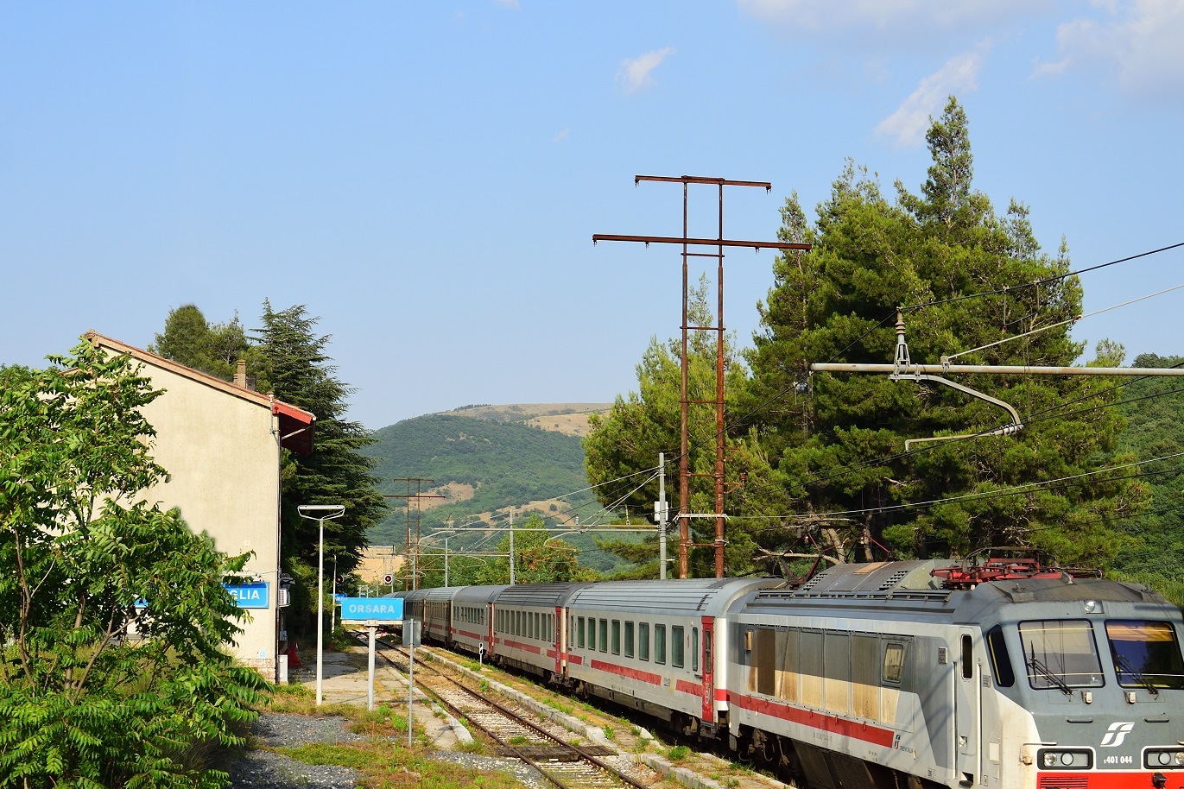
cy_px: 489
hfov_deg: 31.9
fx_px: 2072
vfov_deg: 21.5
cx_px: 636
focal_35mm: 63
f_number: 7.1
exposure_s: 1/800
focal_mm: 30
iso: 200
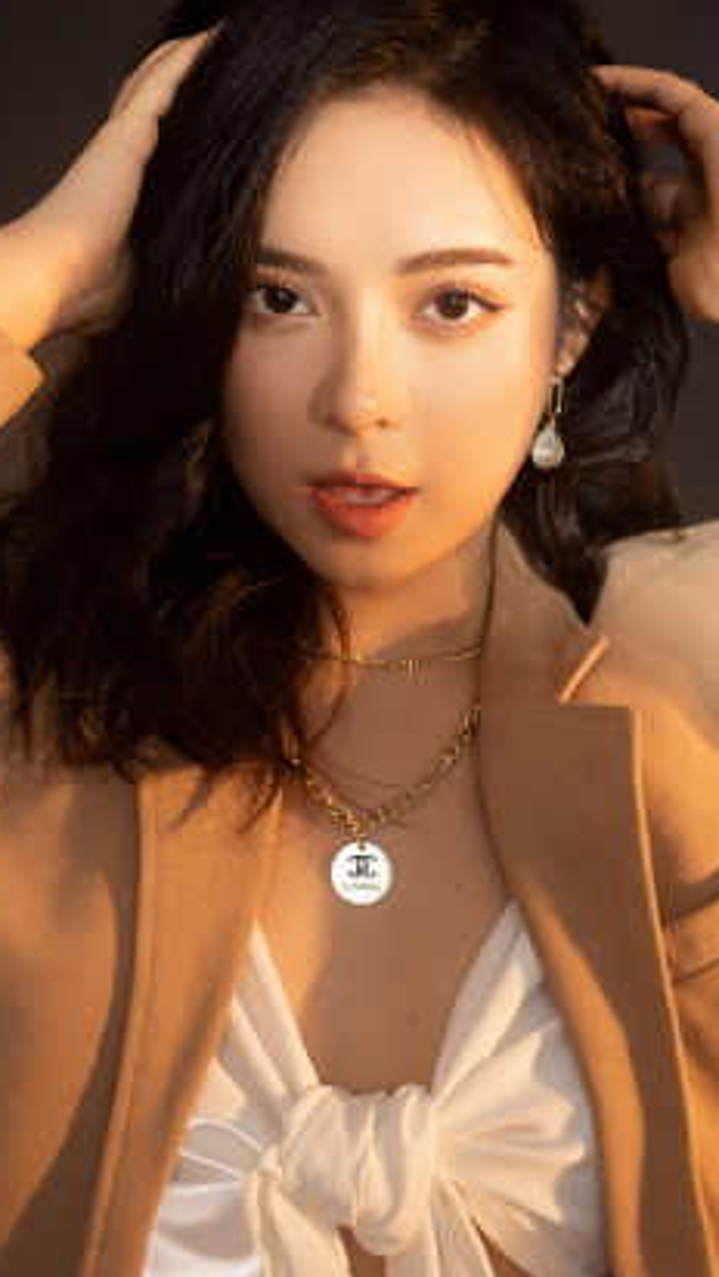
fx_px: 3014
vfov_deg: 23.9
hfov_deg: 13.6
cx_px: 378
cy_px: 666
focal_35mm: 89
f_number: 4
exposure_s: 1/125
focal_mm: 70
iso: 800
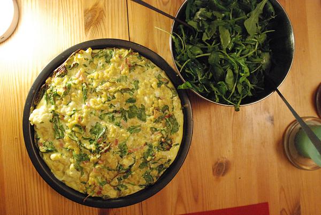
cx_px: 160
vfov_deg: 43.7
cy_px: 108
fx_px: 268
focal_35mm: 30
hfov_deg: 61.9
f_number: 2.8
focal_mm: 20
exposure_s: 1/80
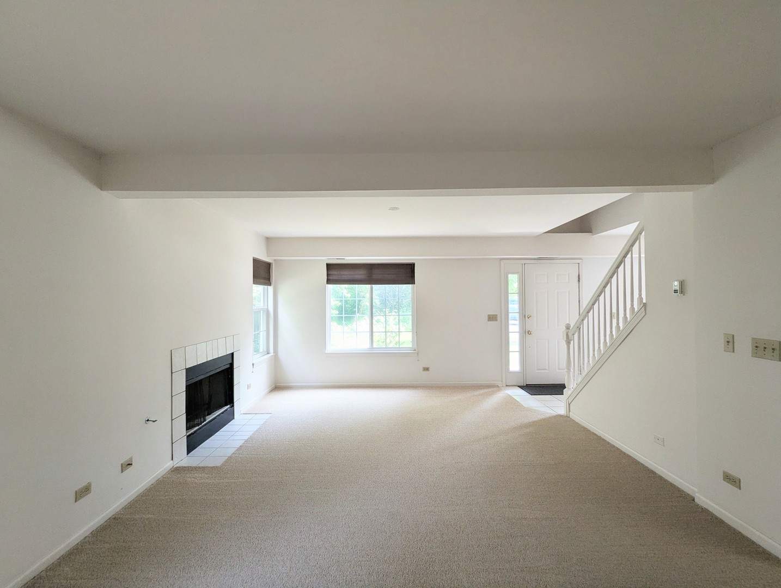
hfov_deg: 94.4
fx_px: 362
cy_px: 294
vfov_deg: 78.3
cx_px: 390
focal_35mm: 16
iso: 106
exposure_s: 1/120
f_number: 2.2
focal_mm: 2.35
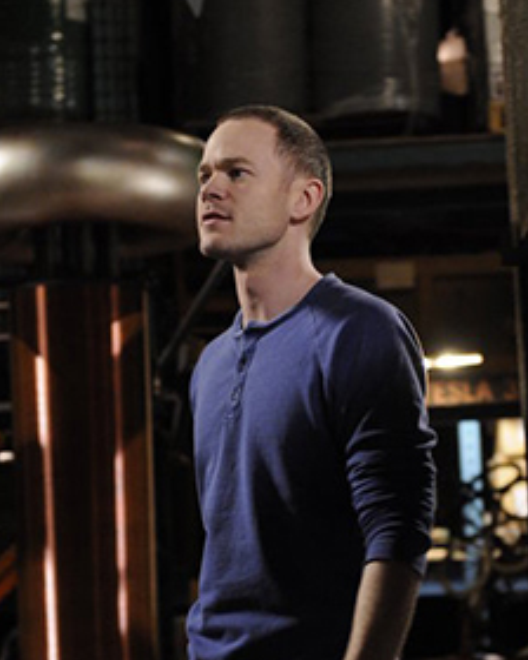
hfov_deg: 14.1
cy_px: 469
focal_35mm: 109
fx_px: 2129
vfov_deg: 17.5
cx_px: 276
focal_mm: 48
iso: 1600
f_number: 2.8
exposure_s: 1/60
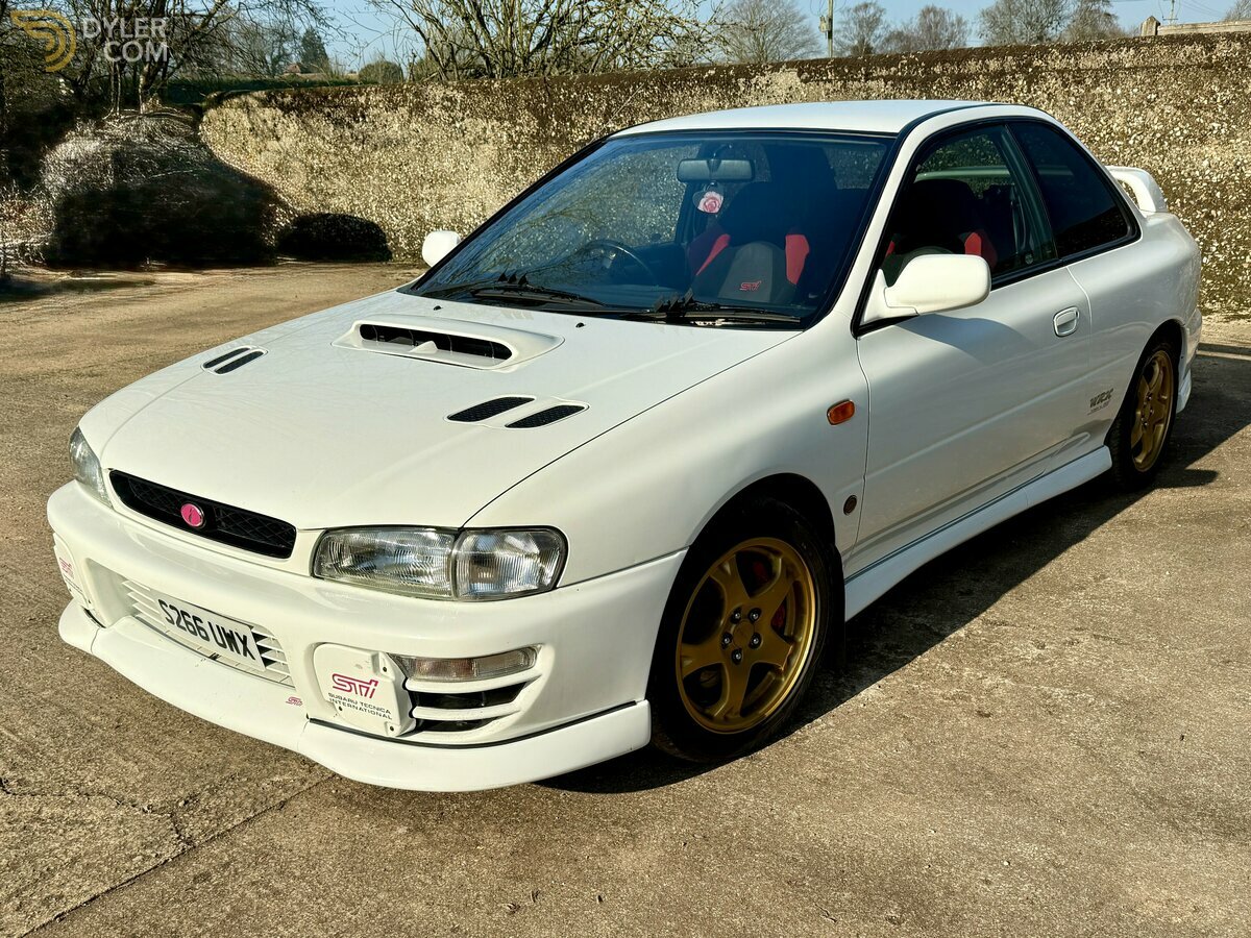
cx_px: 626
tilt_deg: -20.8
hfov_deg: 71.6
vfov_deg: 56.8
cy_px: 469
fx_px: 867
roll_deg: +3.5
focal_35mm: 24
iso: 80
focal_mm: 6.76
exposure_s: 1/2525
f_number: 1.78
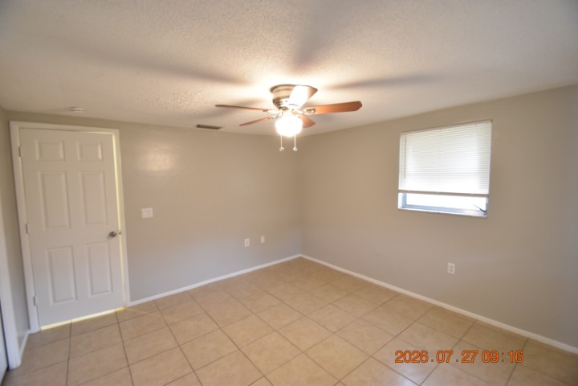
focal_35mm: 15
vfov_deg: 77.3
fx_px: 241
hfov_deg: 100.4
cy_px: 193
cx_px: 289
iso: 800
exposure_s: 1/10
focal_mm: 10
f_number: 3.5
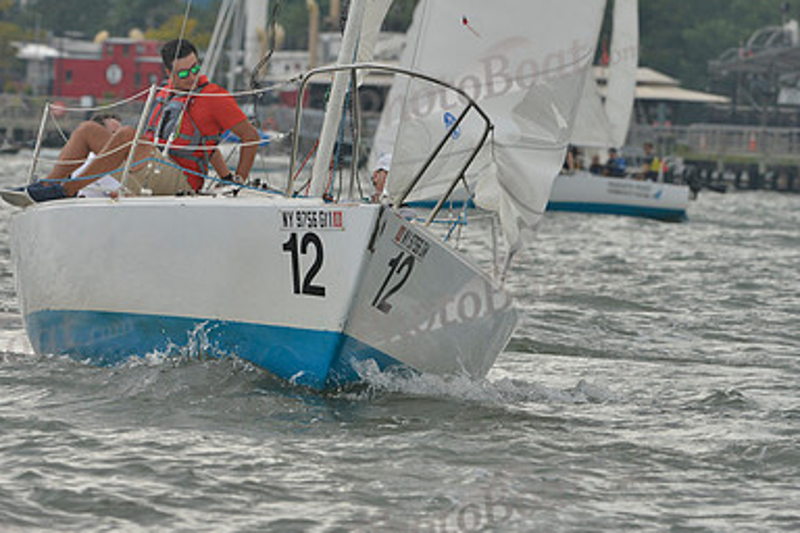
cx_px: 244
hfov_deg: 4.9
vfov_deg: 3.3
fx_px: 9399
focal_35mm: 423
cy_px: 218
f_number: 8
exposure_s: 1/1000
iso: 400
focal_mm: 280
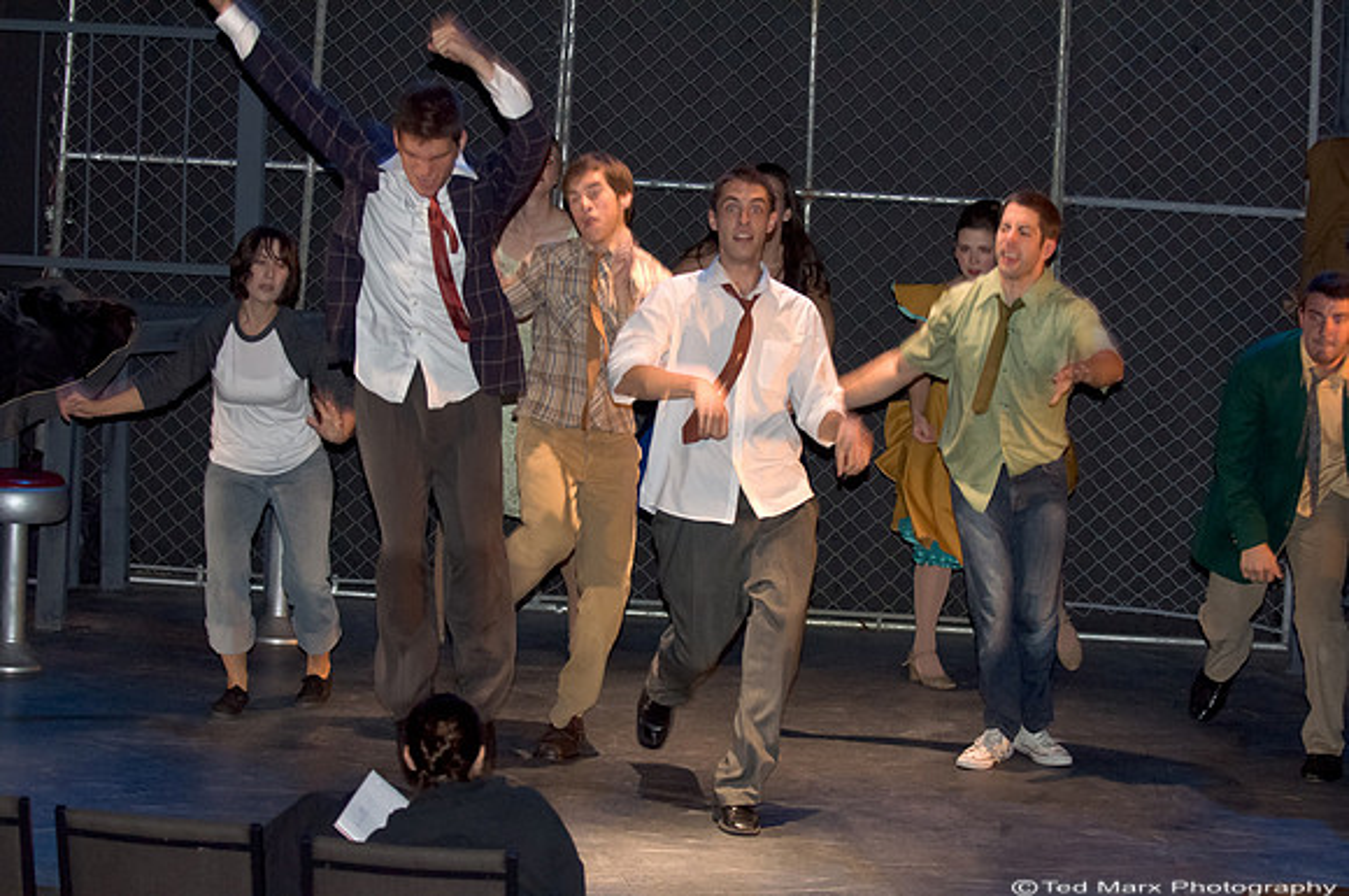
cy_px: 448
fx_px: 3929
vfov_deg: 13.0
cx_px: 674
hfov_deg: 19.5
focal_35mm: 105
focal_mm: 70
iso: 3200
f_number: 2.8
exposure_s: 1/100
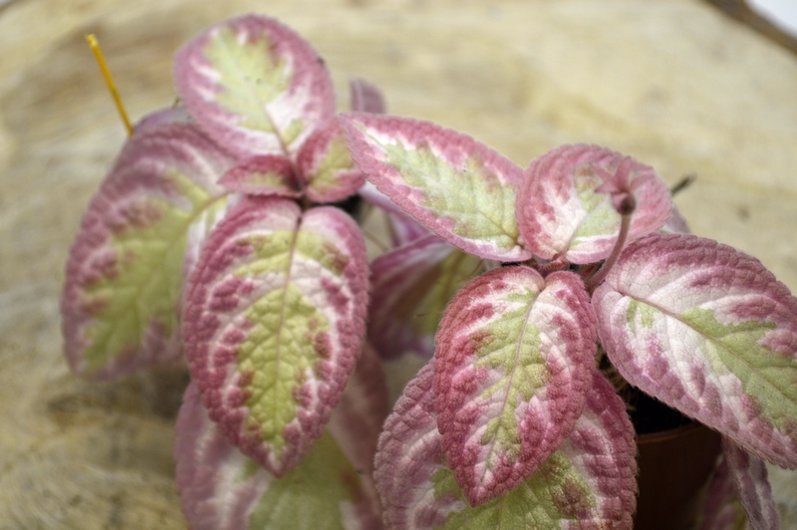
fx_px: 1825
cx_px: 398
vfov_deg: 16.5
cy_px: 265
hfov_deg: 24.6
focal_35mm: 82
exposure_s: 1/125
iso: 400
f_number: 5.6
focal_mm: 55
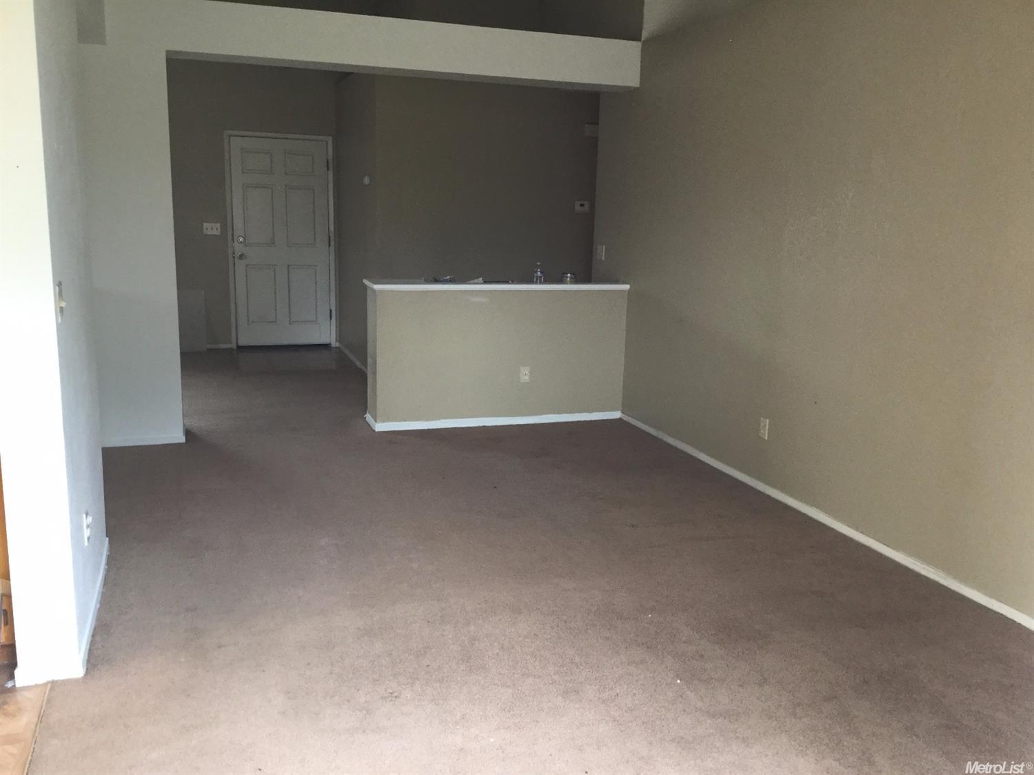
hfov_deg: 58.4
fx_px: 926
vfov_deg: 45.4
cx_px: 517
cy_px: 388
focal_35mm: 31
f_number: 2.4
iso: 80
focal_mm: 3.3
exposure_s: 1/30
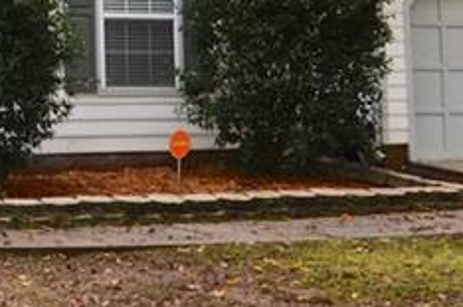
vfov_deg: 18.6
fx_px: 927
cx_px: -89
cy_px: 68
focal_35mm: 72
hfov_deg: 25.3
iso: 180
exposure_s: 1/125
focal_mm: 11
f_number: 5.6
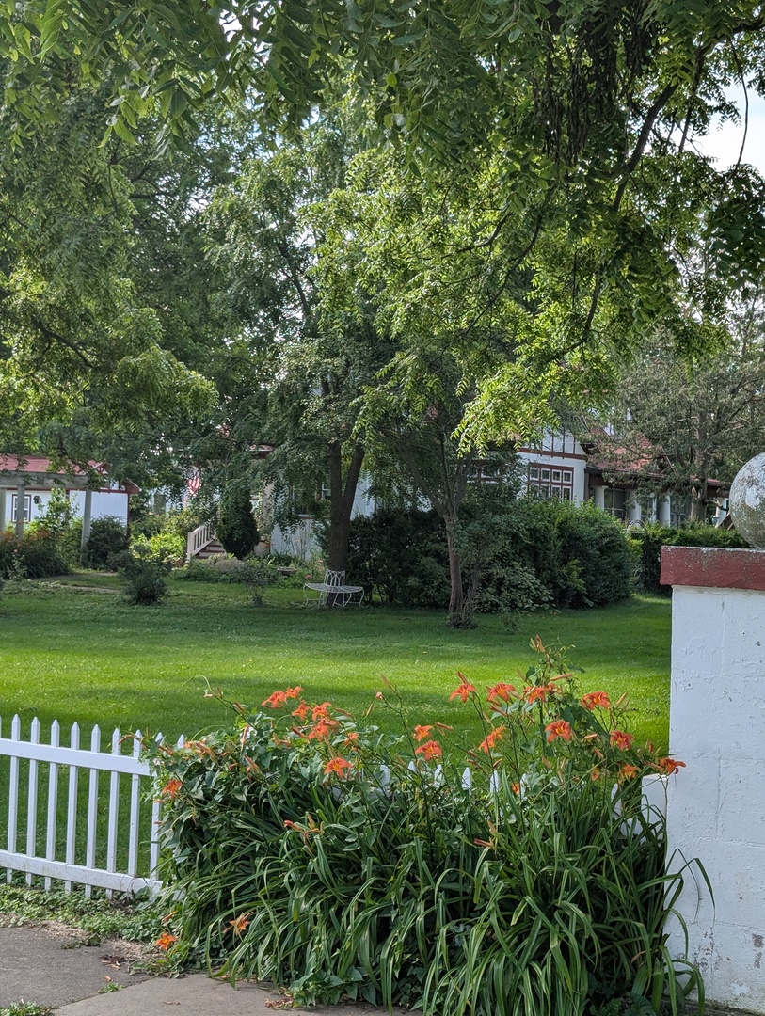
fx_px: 1440
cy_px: 508
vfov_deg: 38.9
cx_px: 382
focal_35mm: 49
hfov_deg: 29.7
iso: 23
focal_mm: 6.9
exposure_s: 1/503
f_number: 1.68
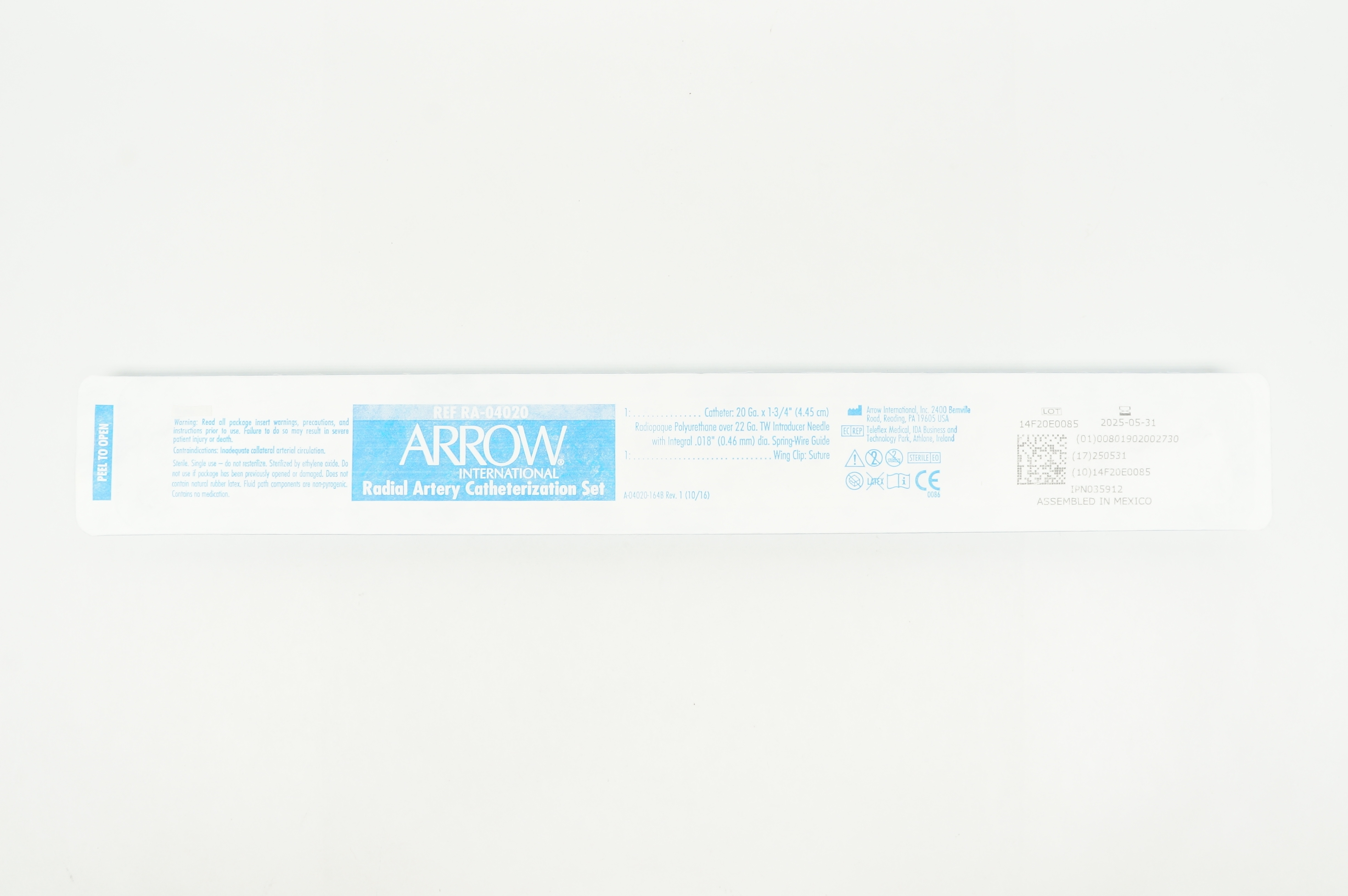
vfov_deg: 43.5
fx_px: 1122
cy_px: 448
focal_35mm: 30
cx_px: 674
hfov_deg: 62.0
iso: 400
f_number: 10
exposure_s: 1/15
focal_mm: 20
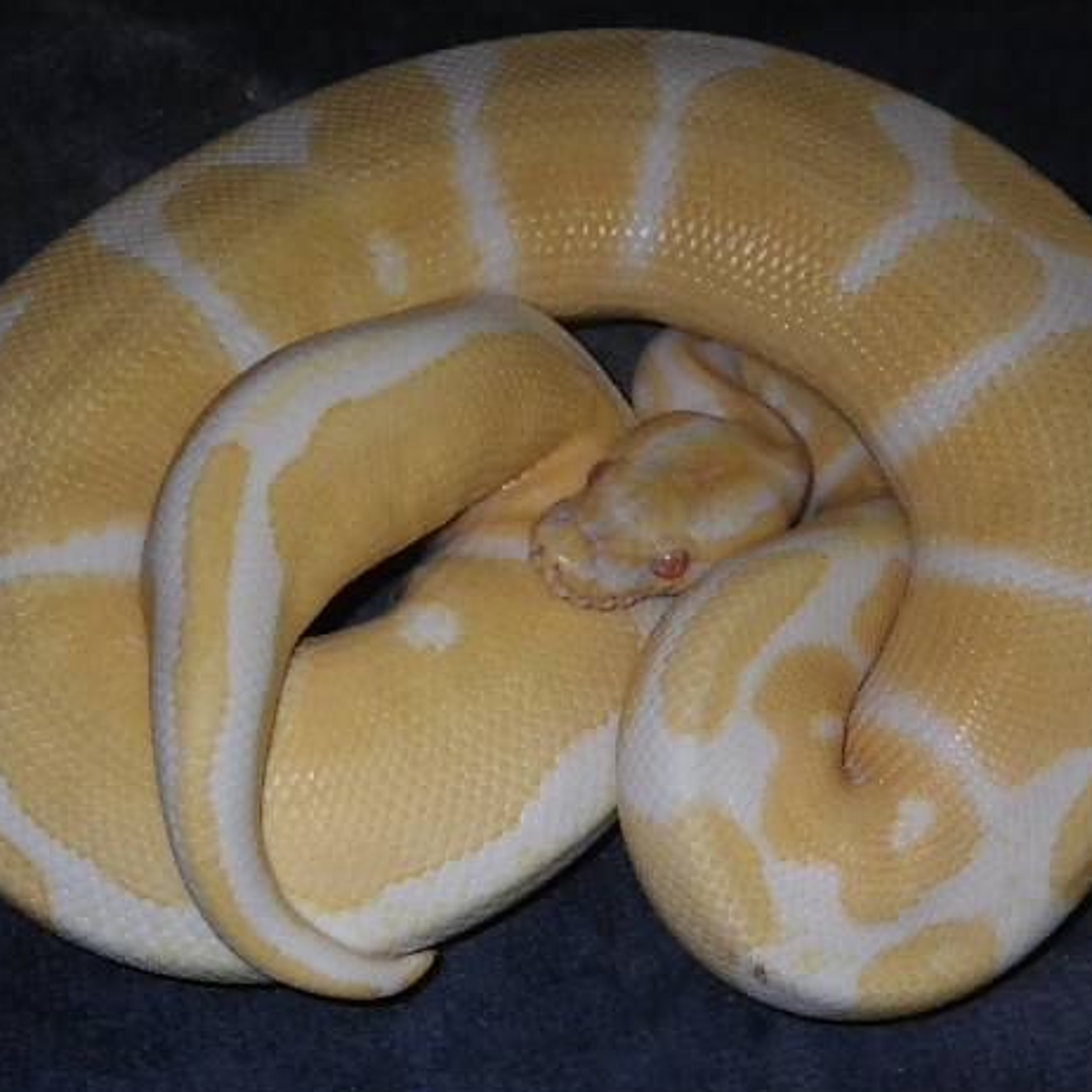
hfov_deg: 18.5
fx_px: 3355
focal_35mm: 94
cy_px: 559
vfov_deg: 18.5
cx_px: 597
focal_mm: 13.7
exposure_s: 1/100
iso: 400
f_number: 4.8
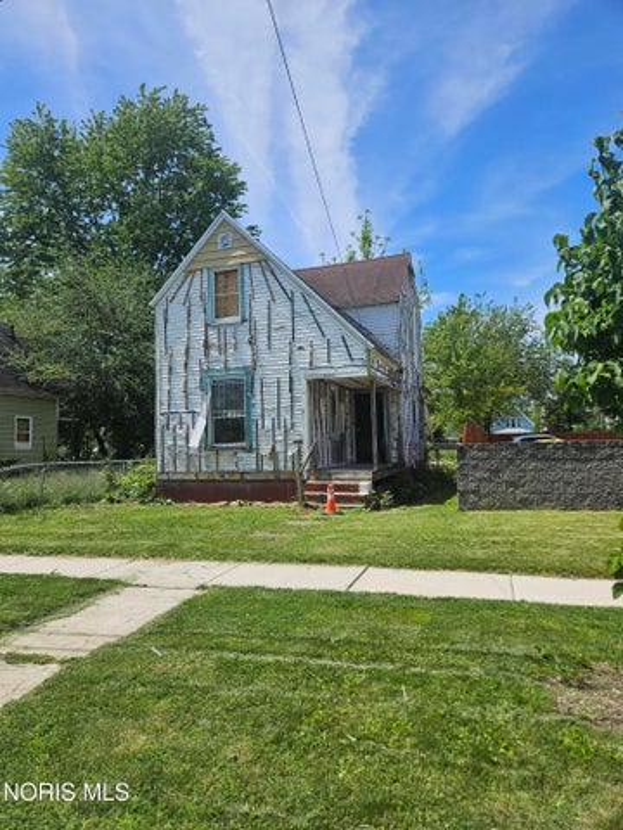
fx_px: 552
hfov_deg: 58.9
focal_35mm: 23
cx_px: 312
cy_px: 415
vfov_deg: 73.9
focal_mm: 5.4
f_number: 1.8
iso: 25
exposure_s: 1/2105
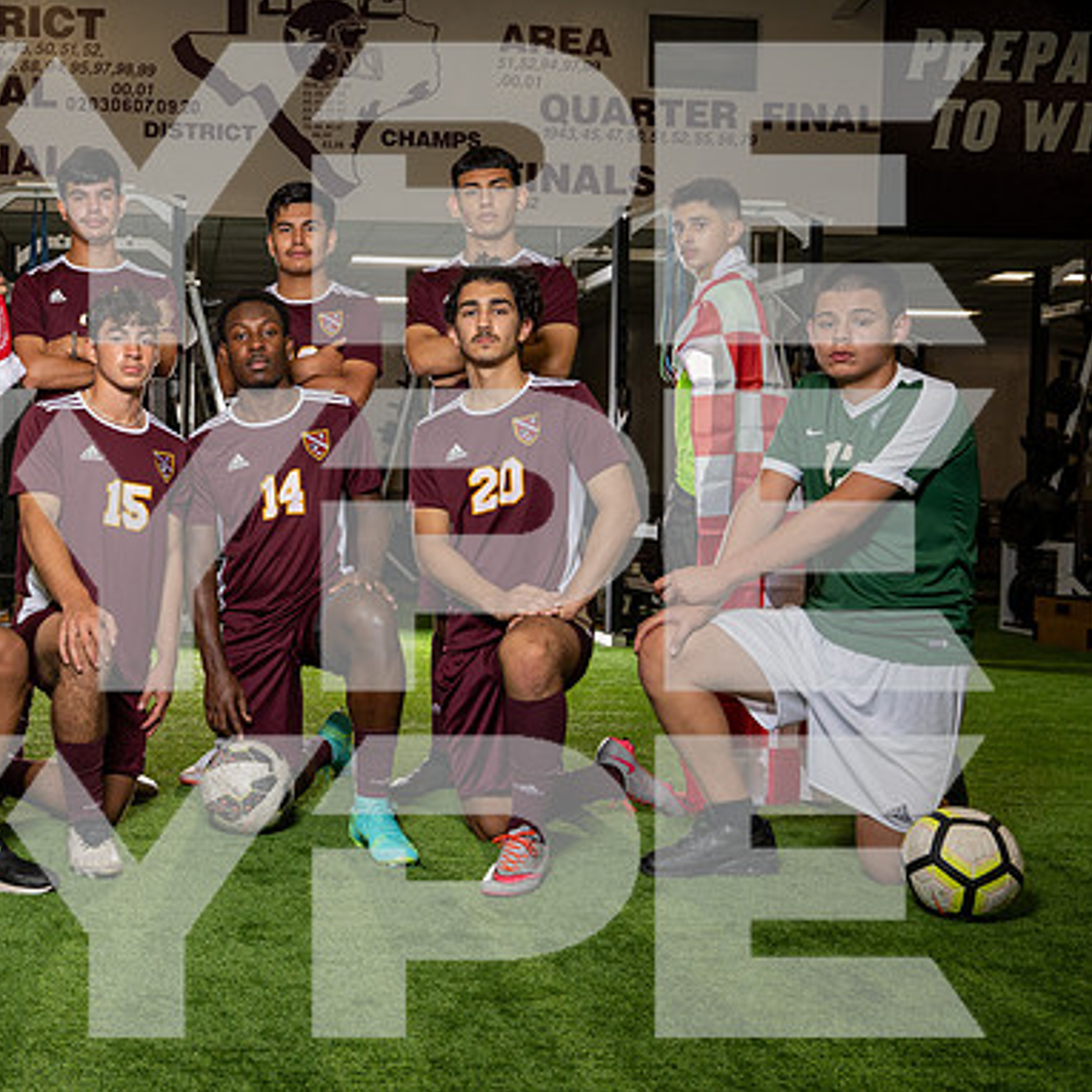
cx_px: 266
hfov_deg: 40.6
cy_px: 542
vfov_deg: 41.9
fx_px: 1428
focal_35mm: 40
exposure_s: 1/250
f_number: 8
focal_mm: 31
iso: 800
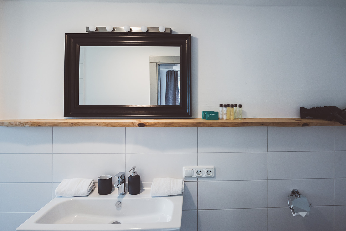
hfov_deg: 84.0
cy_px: 116
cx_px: 173
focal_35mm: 20
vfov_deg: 62.0
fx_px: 192
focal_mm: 20
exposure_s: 1/125
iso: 400
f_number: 5
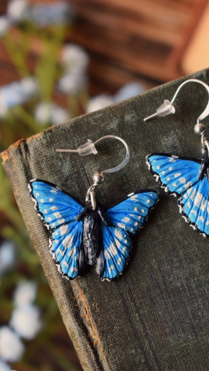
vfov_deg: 18.9
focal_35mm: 113
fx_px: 1113
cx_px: 150
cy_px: 191
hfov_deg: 10.7
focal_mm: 52
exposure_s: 1/60
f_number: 5.6
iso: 1000
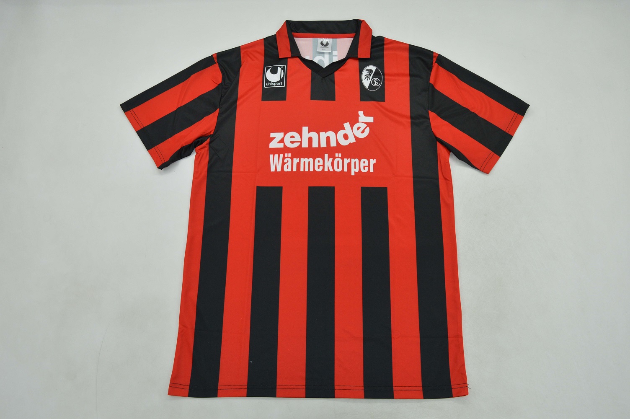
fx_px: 551
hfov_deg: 59.5
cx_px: 315
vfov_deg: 41.6
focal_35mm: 32
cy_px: 210
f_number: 8
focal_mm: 21
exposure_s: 1/200
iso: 400
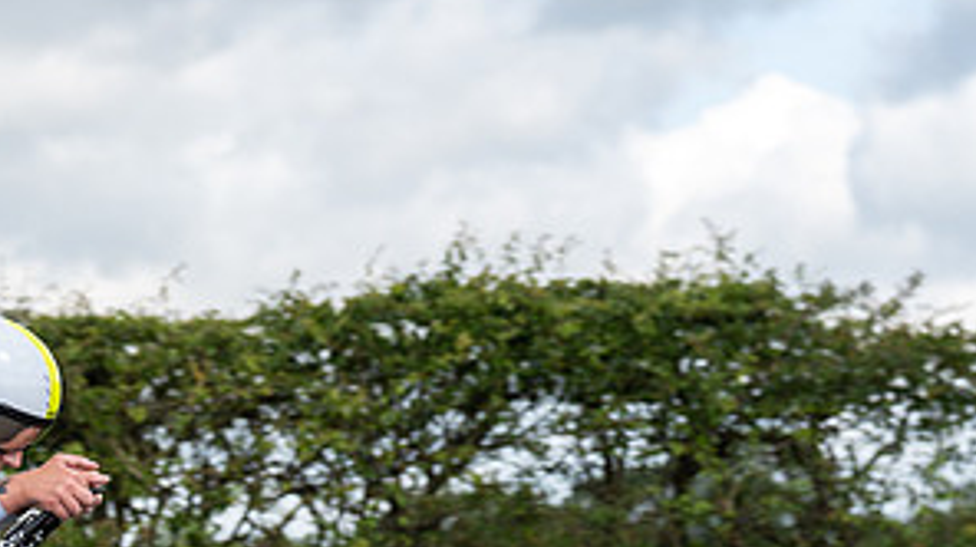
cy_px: 535
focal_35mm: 148
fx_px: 3827
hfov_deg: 14.4
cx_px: 69
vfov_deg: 8.1
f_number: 3.5
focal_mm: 72
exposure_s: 1/1000
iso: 160
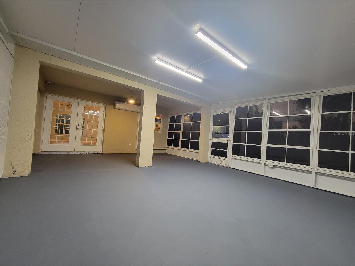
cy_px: 133
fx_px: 133
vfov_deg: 89.9
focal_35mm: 13
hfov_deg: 106.2
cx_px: 178
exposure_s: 1/60
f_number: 2.2
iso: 250
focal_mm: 2.2
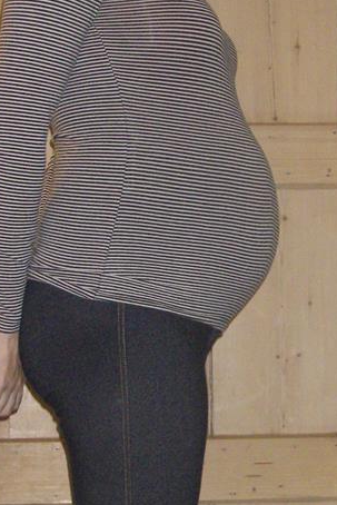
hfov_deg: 11.9
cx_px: 201
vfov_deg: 17.8
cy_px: 241
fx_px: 1613
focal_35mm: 115
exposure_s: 1/50
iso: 400
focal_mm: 8.1
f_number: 3.5
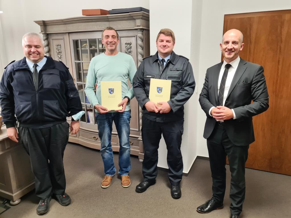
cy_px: 109
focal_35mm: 26
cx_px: 146
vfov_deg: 53.1
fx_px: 219
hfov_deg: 67.3
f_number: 1.8
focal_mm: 5.4
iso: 200
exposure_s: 1/50
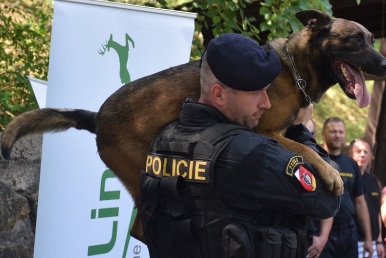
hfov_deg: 19.2
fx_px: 1136
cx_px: 243
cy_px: 132
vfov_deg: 12.9
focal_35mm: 106
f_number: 4.8
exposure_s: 1/500
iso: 900
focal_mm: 56
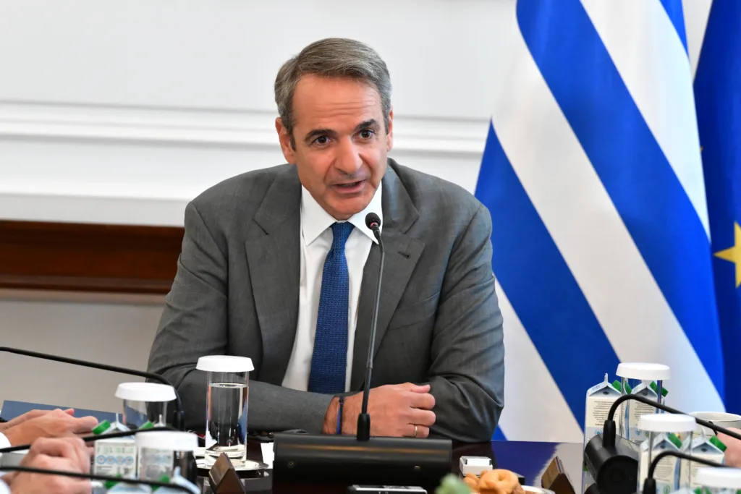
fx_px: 6175
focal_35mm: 300
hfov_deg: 6.9
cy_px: 247
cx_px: 370
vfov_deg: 4.6
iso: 8000
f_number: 5
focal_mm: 200
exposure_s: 1/500
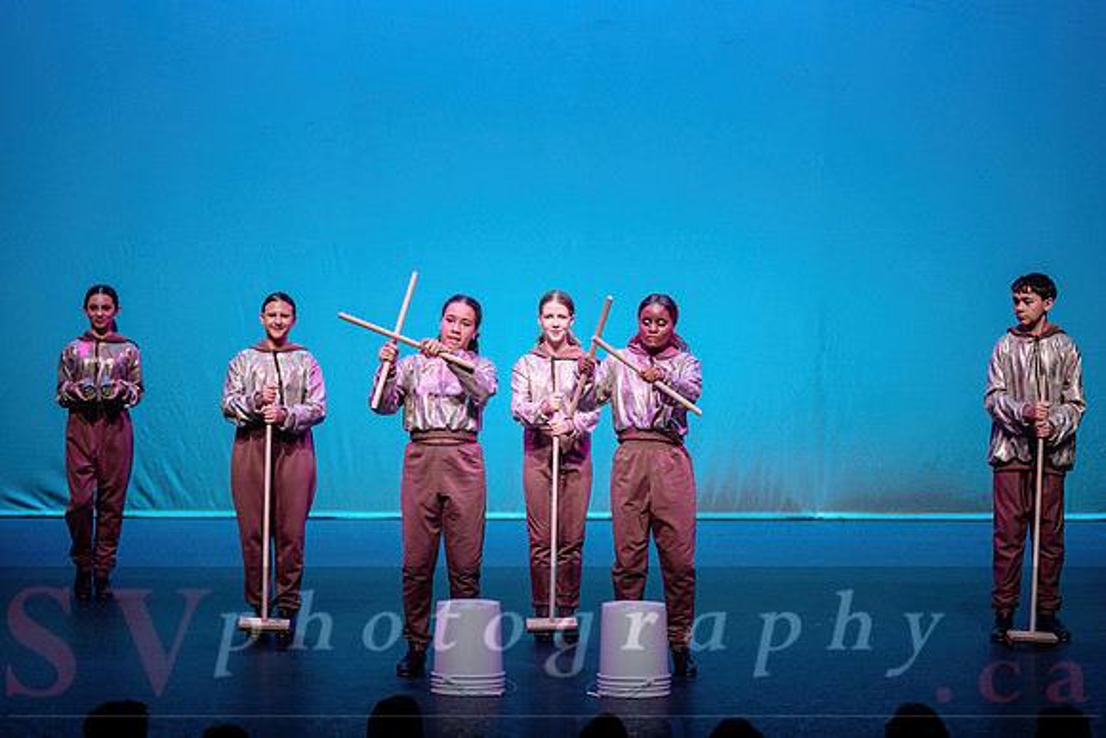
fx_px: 3527
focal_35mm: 115
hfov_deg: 17.8
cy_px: 369
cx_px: 553
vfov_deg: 11.9
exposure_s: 1/400
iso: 1600
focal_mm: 112
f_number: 2.8
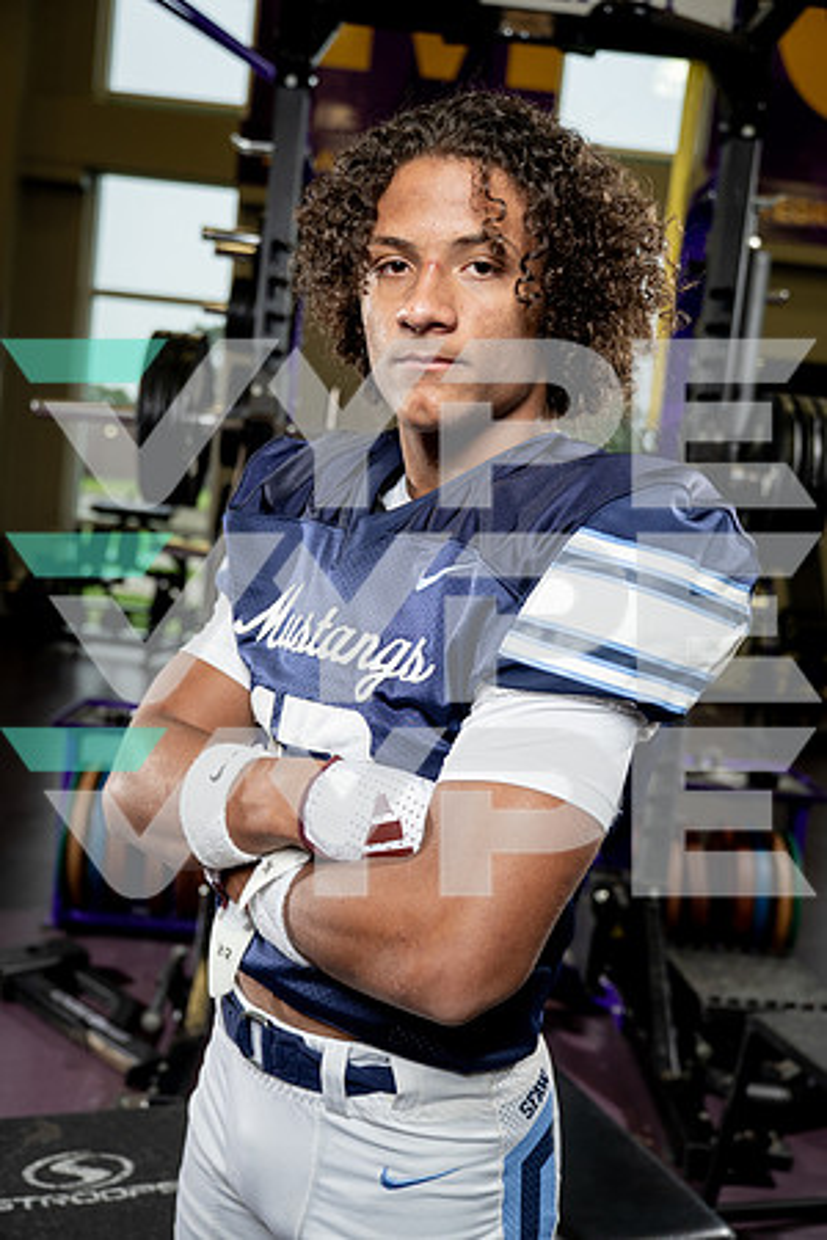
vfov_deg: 50.7
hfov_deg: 35.1
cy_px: 620
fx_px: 1309
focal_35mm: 38
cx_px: 414
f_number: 4
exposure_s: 1/250
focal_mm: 38
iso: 640
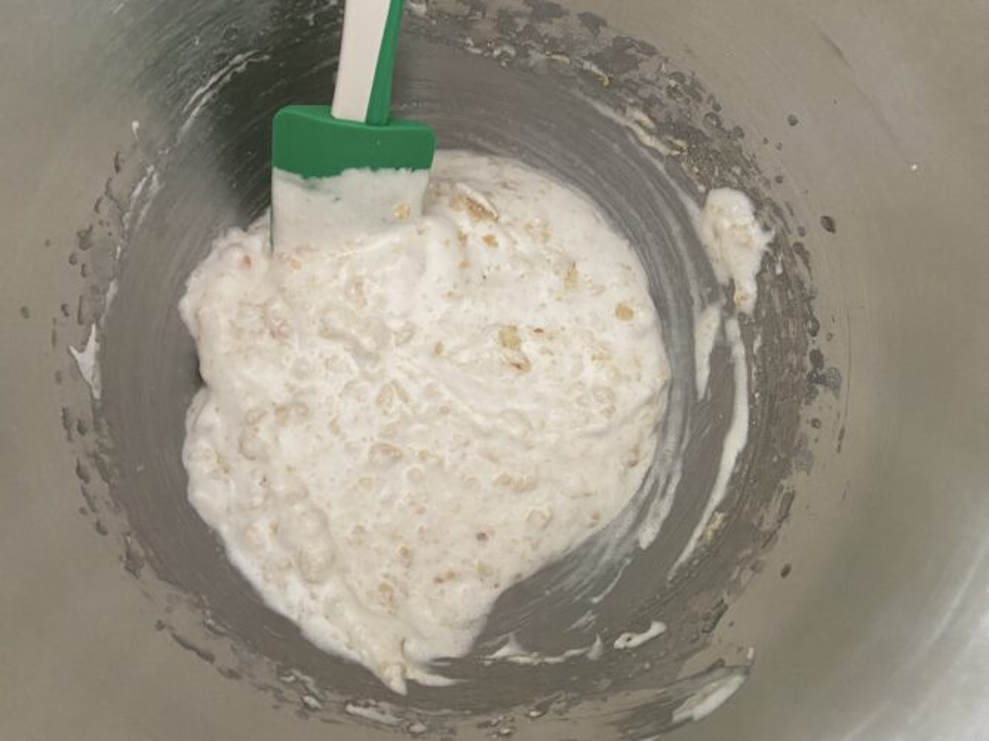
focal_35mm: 26
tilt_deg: -81.1
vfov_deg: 53.0
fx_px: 743
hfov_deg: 67.3
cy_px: 370
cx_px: 494
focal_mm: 4.25
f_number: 1.8
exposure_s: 1/60
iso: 400
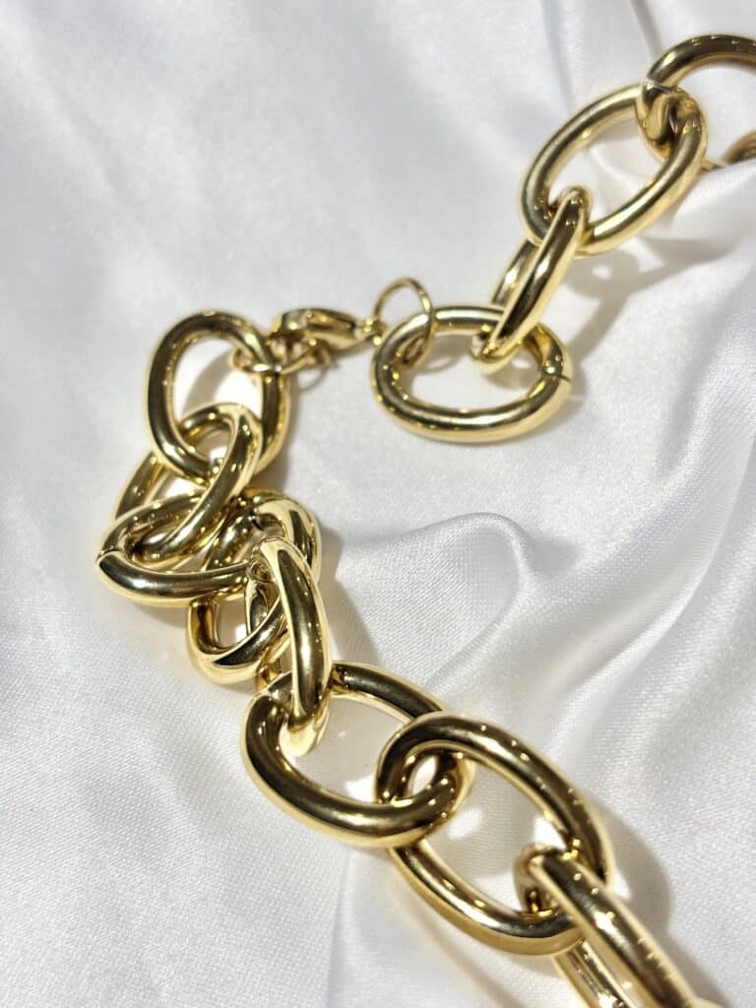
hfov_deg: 28.0
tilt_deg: -42.7
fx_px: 1514
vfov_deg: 36.8
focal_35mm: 52
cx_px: 378
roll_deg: +19.3
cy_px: 504
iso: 32
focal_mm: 5.96
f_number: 1.6
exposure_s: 1/284
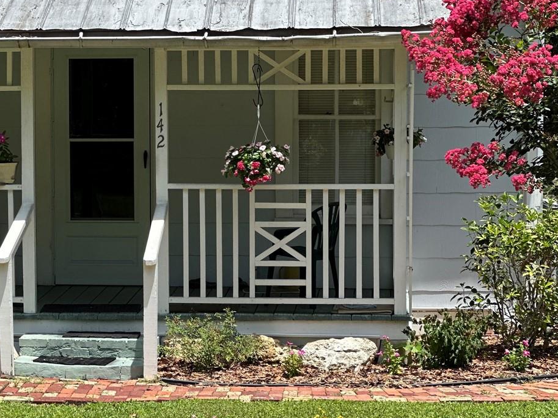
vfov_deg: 11.0
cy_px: 271
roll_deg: -0.9
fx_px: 2175
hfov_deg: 14.5
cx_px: 103
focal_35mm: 135
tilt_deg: -5.9
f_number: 2.8
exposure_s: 1/415
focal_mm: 9
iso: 32
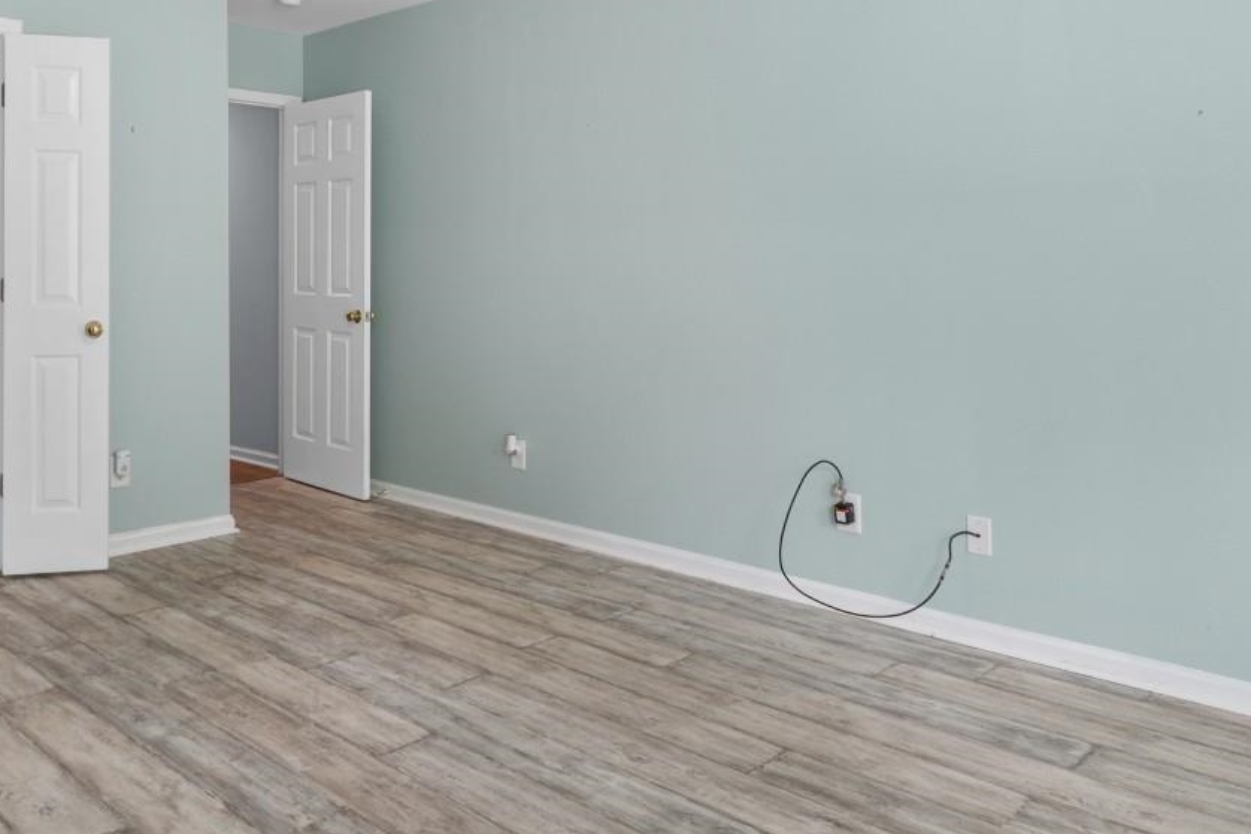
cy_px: 258
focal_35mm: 29
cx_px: 434
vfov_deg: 44.1
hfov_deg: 62.3
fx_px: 1008
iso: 100
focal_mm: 10
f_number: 4.5
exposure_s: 1/13
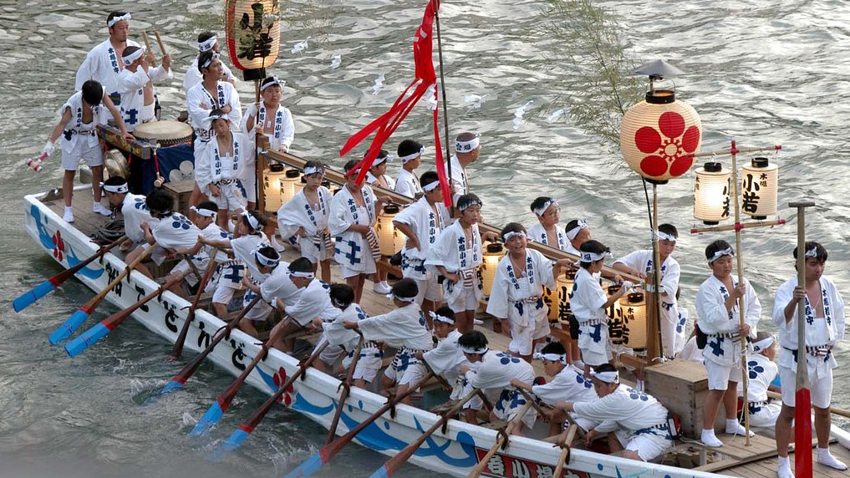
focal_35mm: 135
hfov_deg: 16.0
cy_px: 203
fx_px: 3032
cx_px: 426
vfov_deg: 9.0
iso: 800
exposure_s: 1/180
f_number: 6.7
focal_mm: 85
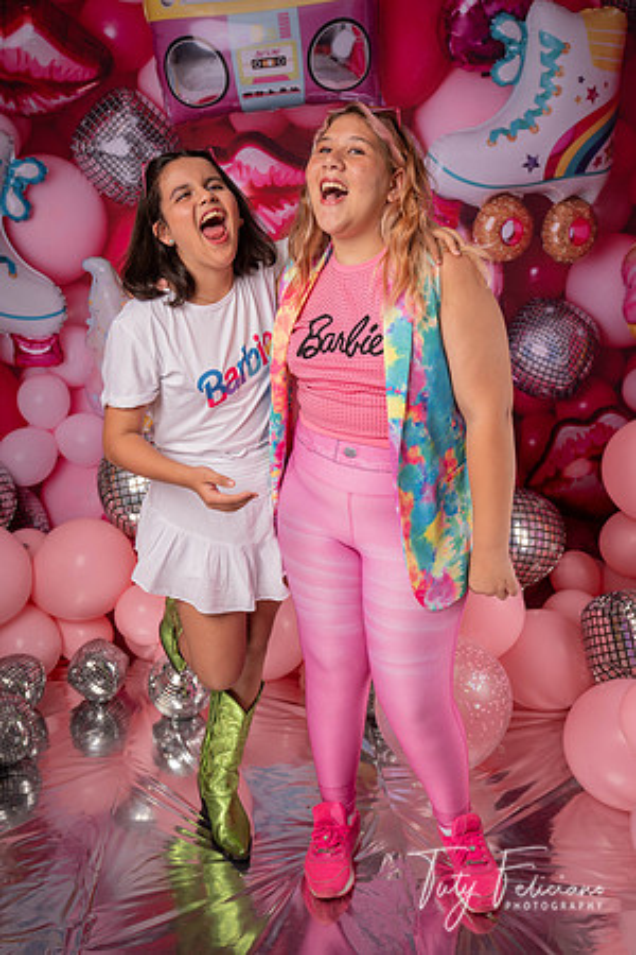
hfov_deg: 38.9
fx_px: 901
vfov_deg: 55.8
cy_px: 478
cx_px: 318
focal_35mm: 34
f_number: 4.5
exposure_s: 1/100
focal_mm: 34
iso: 125
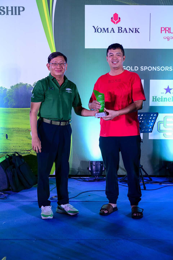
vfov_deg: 36.9
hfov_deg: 25.1
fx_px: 389
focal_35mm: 54
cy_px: 130
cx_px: 86
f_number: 4.5
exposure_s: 1/250
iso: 3200
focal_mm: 54
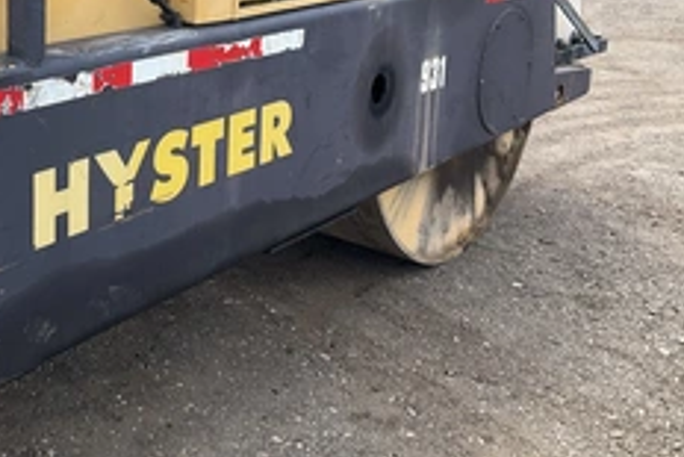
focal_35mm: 52
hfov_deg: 37.2
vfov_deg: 25.2
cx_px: 168
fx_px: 989
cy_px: 44
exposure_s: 1/446
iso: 25
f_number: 1.8
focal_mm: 3
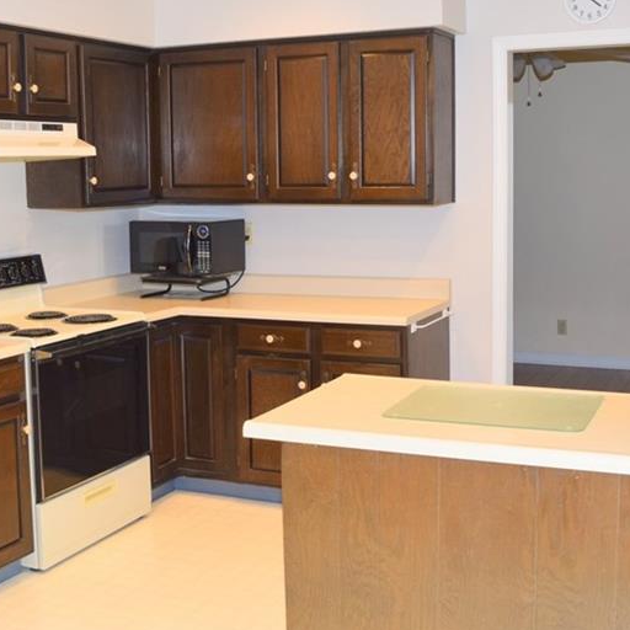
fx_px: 1050
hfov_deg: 33.4
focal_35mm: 51
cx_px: 321
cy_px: 278
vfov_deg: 33.4
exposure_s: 1/125
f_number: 5.6
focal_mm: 20
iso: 800
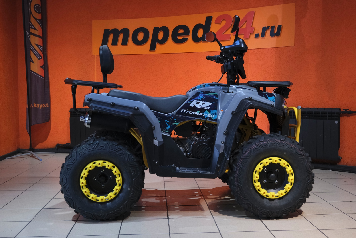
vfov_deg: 32.6
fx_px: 405
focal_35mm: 41
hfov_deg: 47.4
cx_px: 178
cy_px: 119
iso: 2000
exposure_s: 1/200
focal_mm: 27.5
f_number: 4
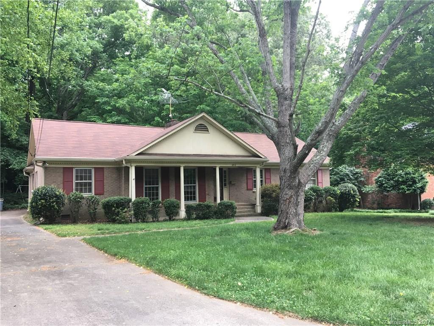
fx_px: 364
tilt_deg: +3.2
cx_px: 217
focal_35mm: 29
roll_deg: +1.4
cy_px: 163
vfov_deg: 48.2
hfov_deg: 61.7
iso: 32
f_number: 2.2
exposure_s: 1/30
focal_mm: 4.15
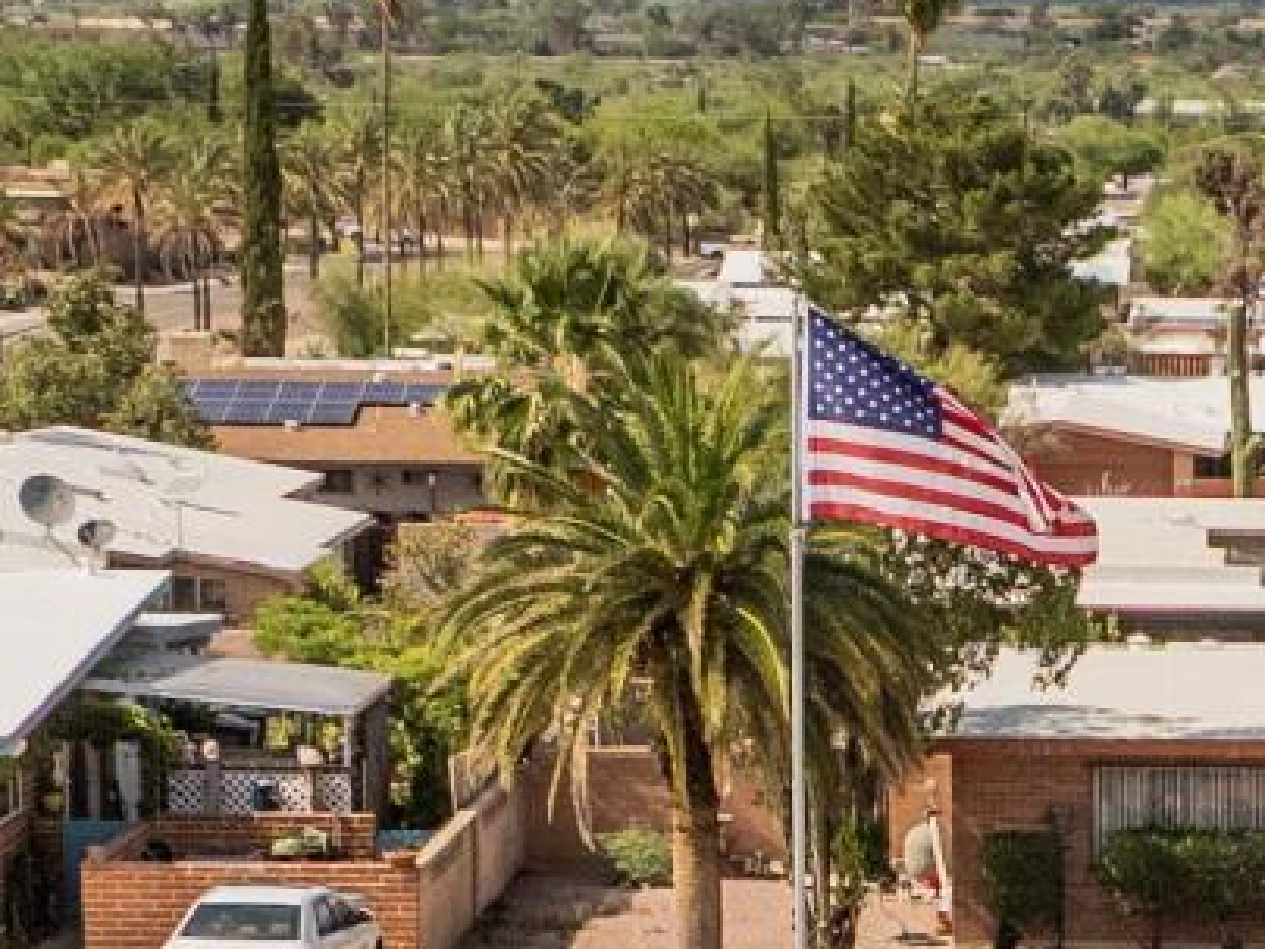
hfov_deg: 10.9
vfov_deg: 8.0
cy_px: 1817
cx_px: 1541
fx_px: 6505
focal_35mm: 178
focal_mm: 12.29
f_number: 2.8
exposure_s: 1/80
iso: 200
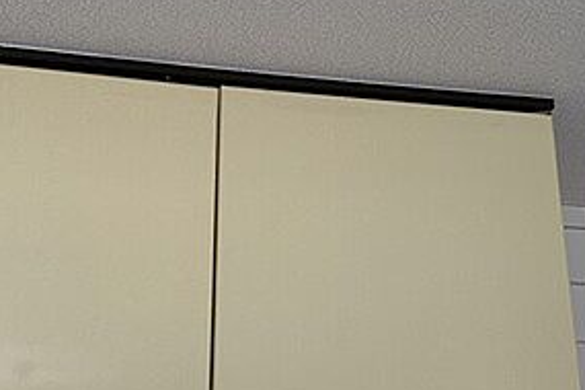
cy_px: 230
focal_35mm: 57
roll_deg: -0.7
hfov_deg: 35.0
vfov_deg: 23.7
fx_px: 926
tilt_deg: +19.7
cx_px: 259
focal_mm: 4.25
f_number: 1.8
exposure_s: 1/120
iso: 50
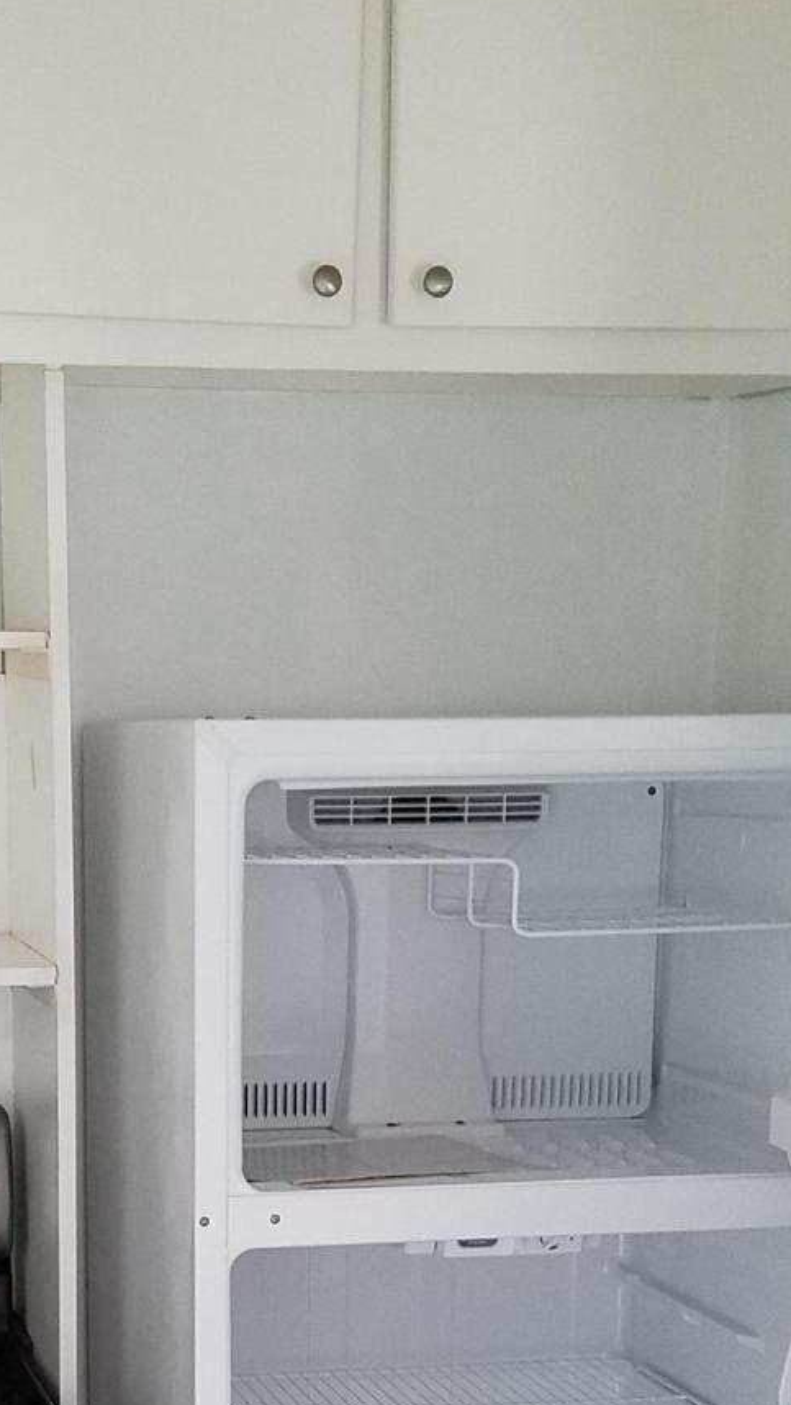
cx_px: 277
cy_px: 1205
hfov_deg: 18.2
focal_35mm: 66
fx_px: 2460
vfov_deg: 30.8
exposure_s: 1/33
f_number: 1.7
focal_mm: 4.2
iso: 160
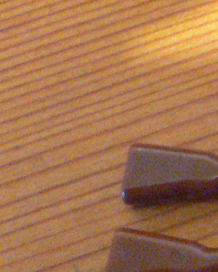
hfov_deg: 9.3
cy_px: 405
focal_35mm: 142
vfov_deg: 12.9
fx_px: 1146
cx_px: 579
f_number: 2.8
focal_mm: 6.3
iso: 400
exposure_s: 1/2.5
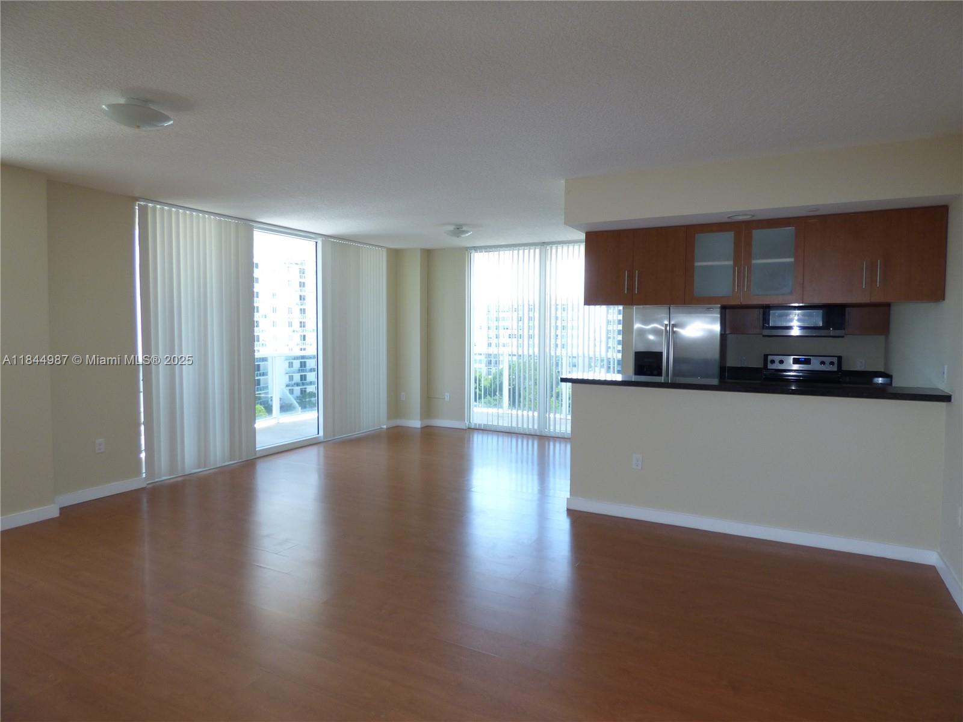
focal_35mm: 20
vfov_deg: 66.0
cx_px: 482
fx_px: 556
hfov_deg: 81.7
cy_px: 361
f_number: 2.8
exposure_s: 1/40
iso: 100
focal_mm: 3.58
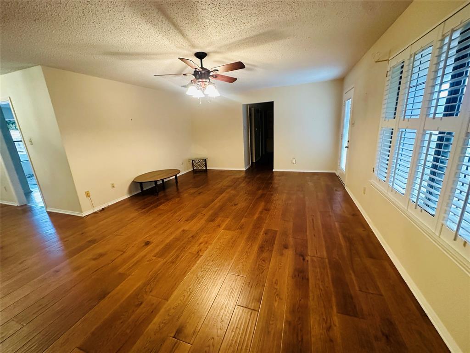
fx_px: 190
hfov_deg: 102.1
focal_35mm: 14
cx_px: 235
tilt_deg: -15.1
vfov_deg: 85.7
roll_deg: +3.2
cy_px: 176
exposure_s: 1/60
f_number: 2.2
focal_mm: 2.22
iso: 640
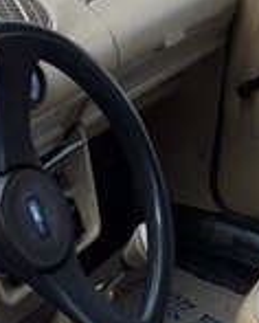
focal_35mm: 92
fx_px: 880
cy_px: 470
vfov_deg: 18.6
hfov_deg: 16.7
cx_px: 167
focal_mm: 3.7
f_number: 1.9
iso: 40
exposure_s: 1/111
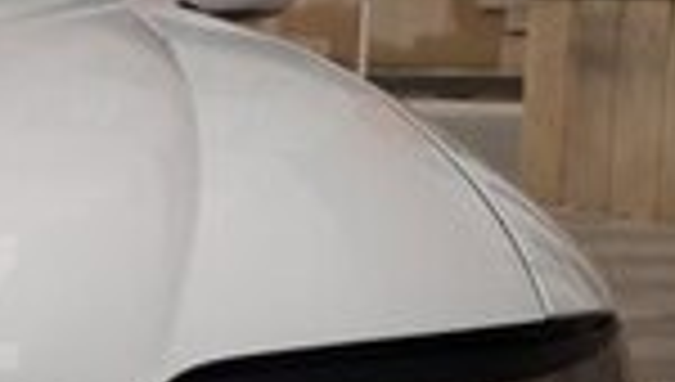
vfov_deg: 9.4
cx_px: -441
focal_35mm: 129
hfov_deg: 15.0
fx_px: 2313
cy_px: 303
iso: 40
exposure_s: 1/547
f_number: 1.9
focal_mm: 3.6
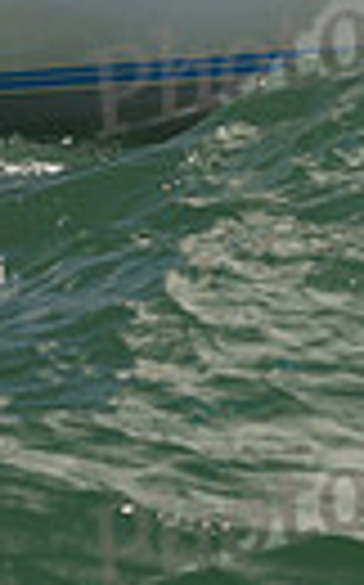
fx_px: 5075
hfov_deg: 4.0
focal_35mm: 319
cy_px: -277
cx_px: 957
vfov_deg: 6.5
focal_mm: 70
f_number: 5.6
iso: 250
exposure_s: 1/800
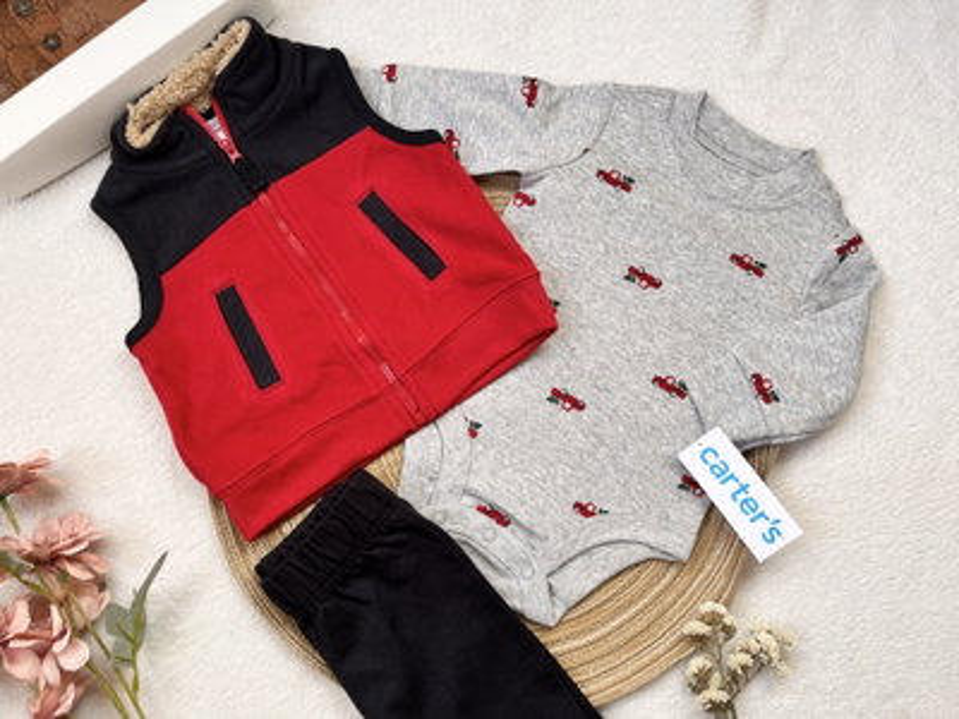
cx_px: 480
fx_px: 720
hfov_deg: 67.3
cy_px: 360
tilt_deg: -84.9
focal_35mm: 26
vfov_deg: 53.1
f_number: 1.6
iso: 50
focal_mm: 5.1
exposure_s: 1/122
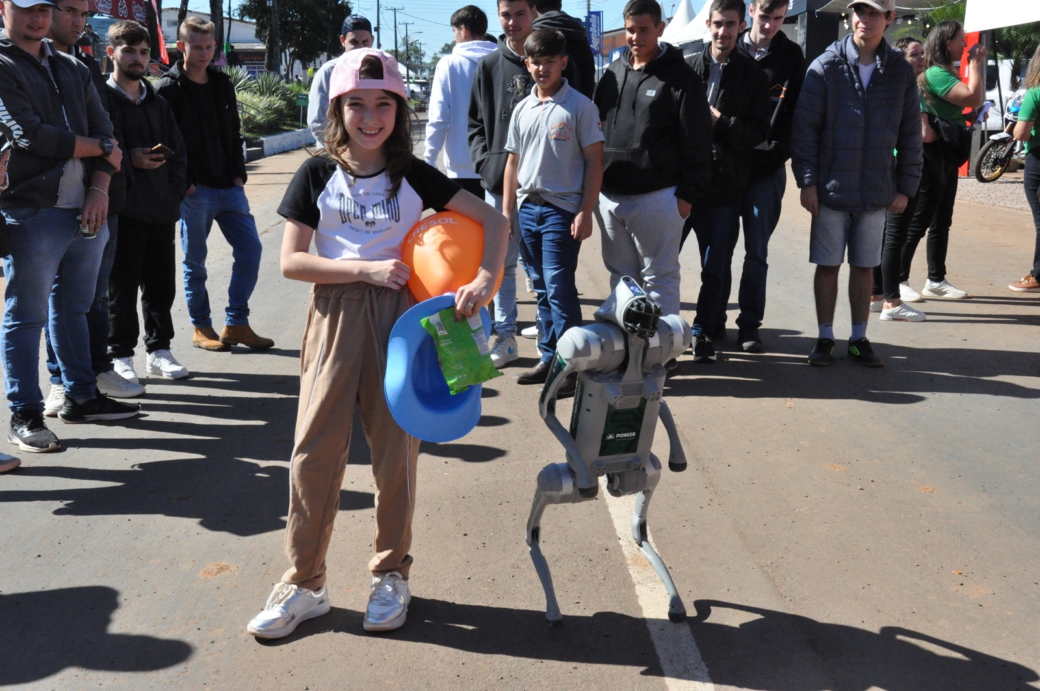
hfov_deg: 49.6
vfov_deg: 34.1
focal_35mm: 39
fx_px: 1125
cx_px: 520
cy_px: 346
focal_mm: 26
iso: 2500
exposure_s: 1/1000
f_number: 16
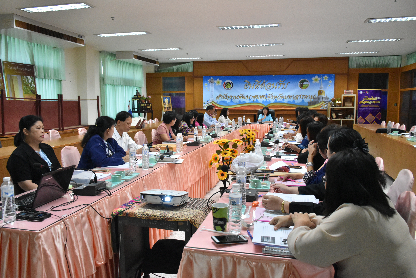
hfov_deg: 61.9
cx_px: 208
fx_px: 347
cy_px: 139
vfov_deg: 43.6
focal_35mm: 30
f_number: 5
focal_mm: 20
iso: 2500
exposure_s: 1/250
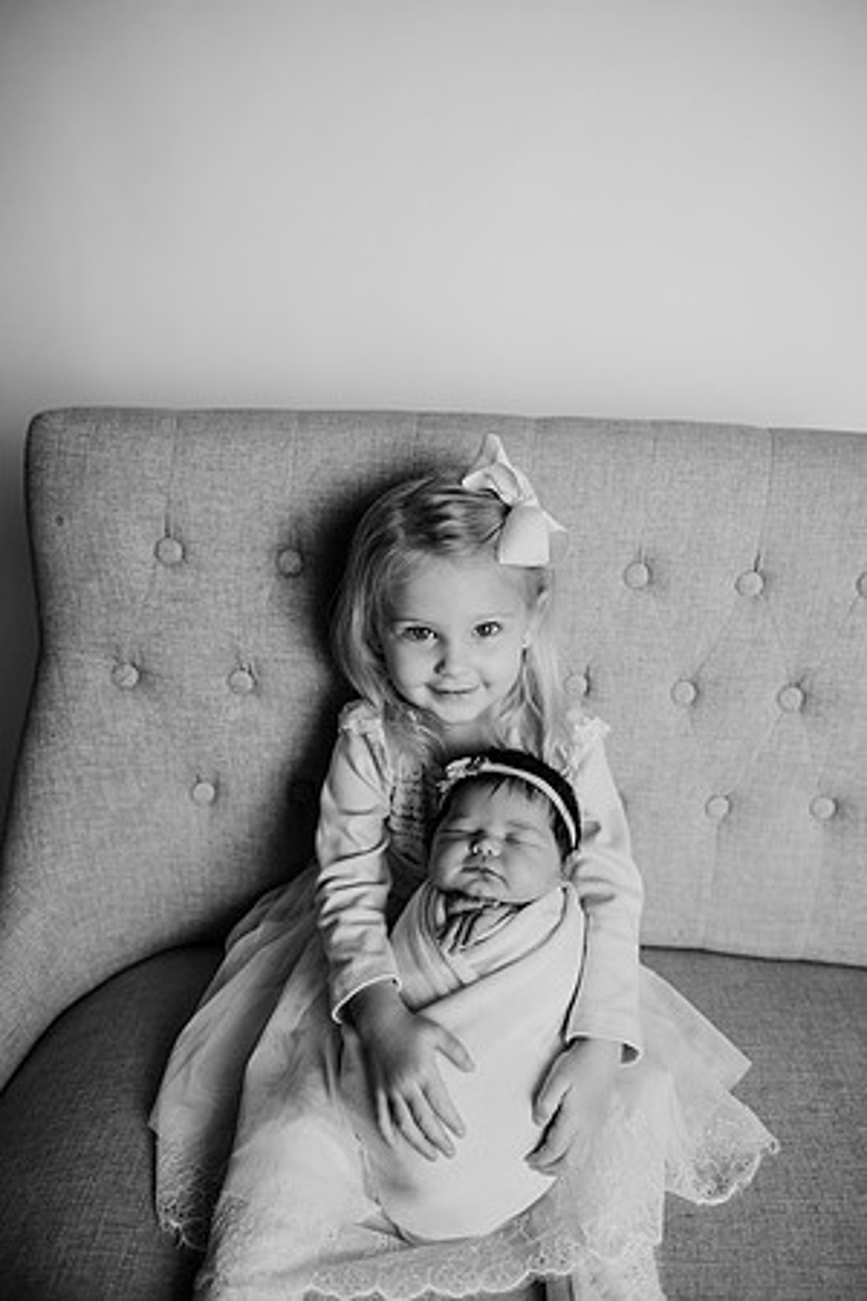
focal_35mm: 24
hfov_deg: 53.1
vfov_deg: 73.7
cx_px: 434
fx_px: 867
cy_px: 650
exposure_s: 1/160
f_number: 2.8
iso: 100
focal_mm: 24
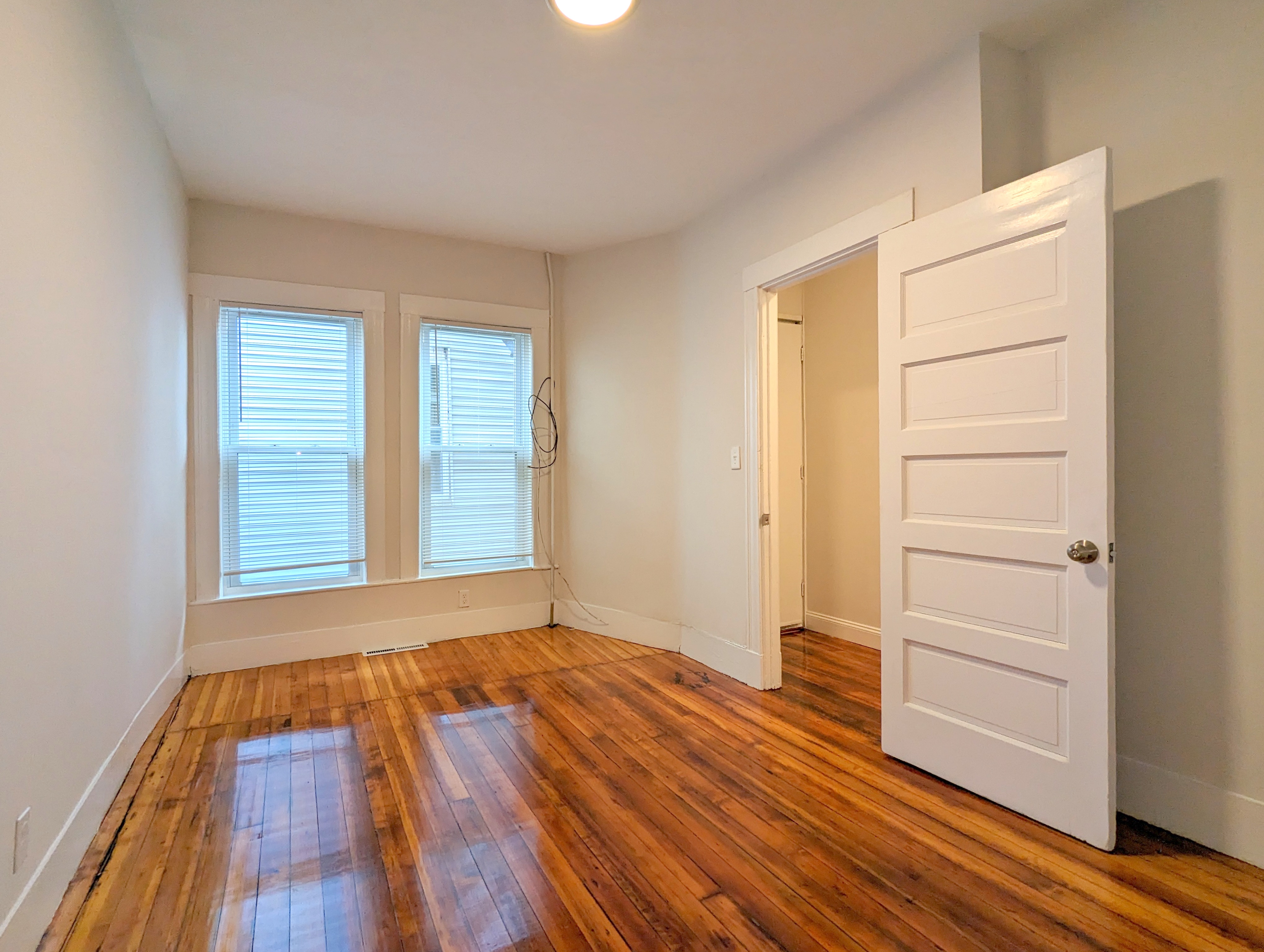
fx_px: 585
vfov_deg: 78.2
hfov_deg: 94.4
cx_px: 632
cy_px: 476
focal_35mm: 16
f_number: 2.2
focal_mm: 2.35
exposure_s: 1/111
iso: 151
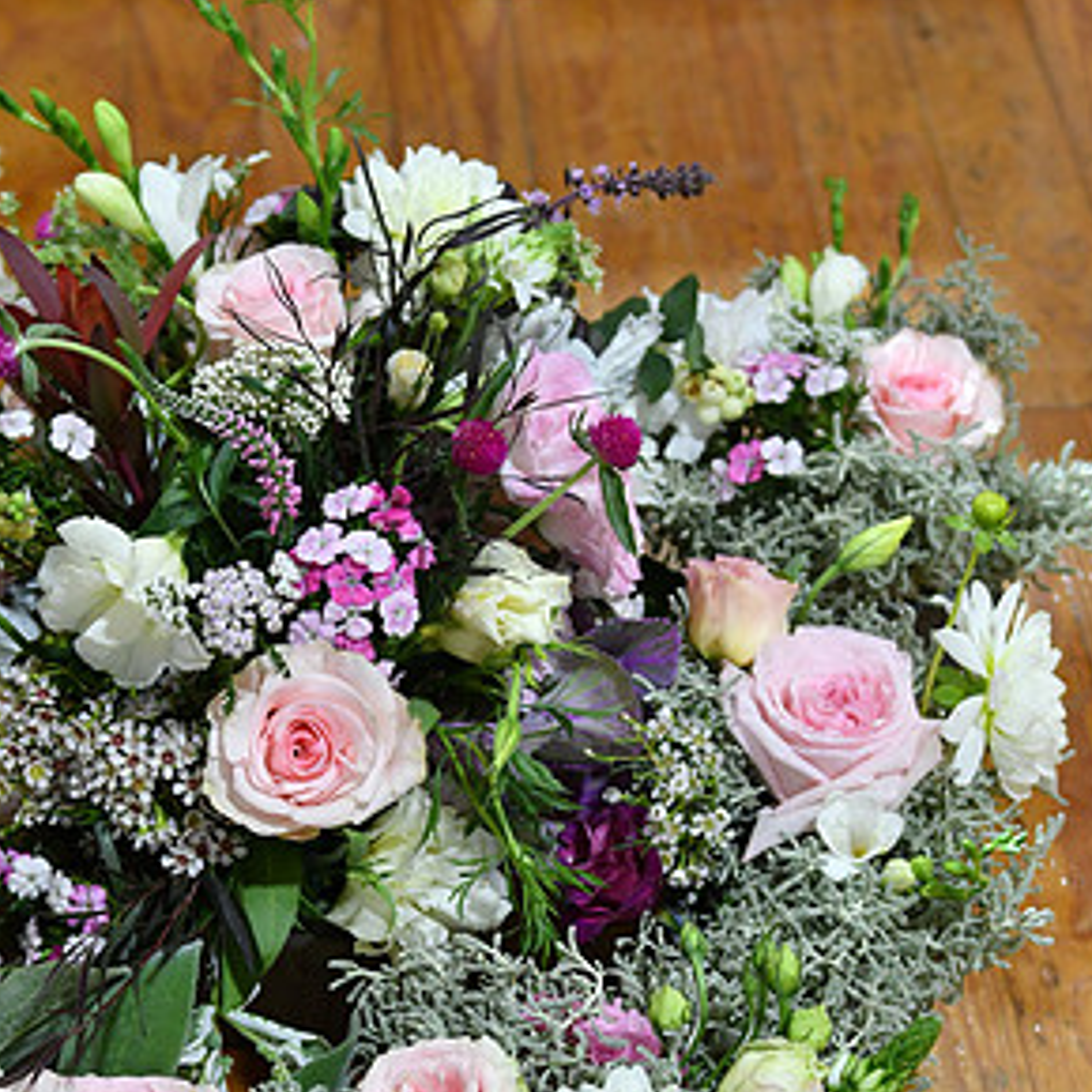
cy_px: 772
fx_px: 3462
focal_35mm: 97
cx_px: 458
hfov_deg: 17.9
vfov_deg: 17.9
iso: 1000
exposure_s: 1/250
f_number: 2.8
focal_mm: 38
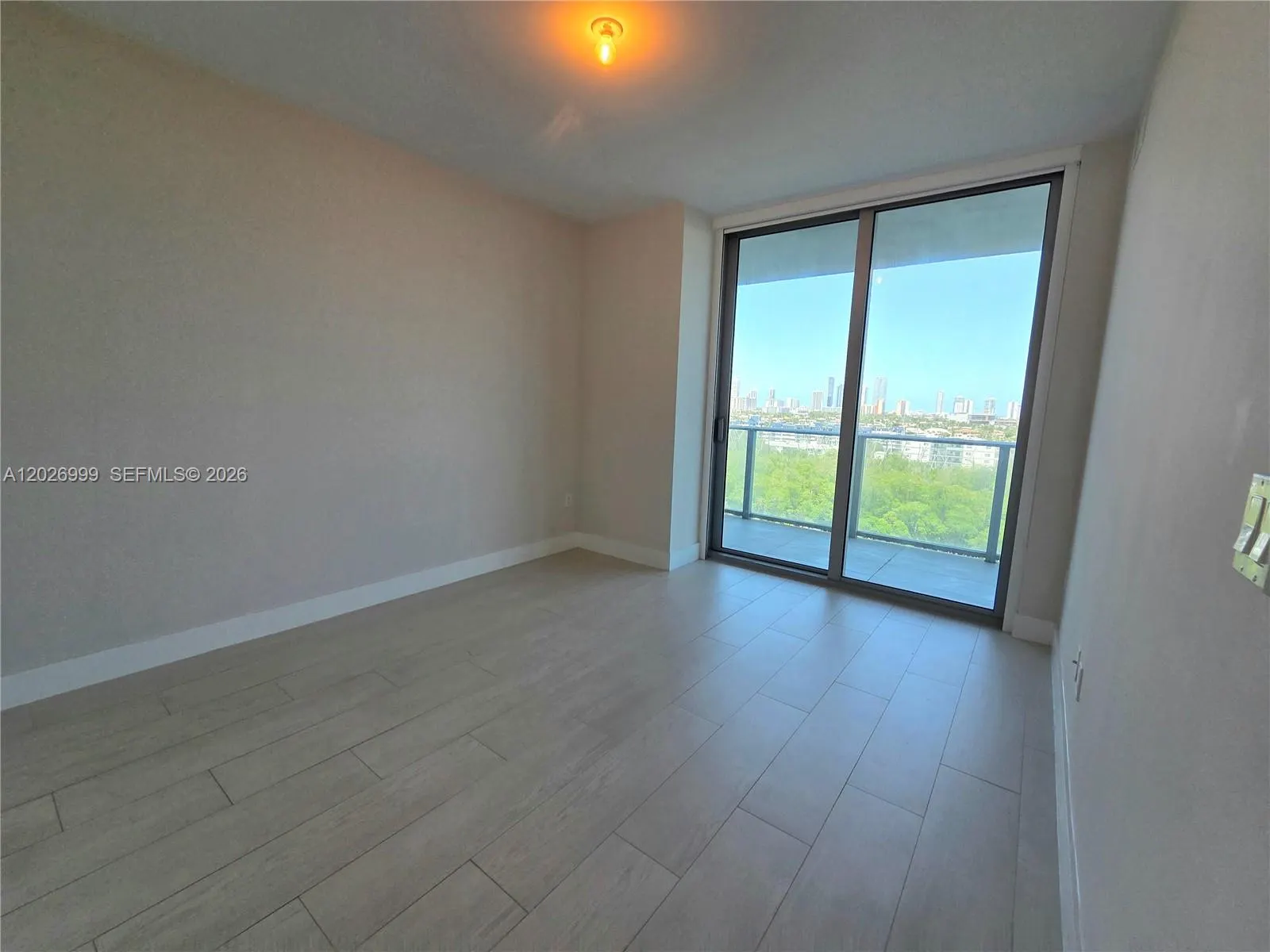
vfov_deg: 89.9
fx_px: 477
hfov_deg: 106.2
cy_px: 476
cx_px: 635
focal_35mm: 13
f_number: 2.2
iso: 80
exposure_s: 1/120
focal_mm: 2.2
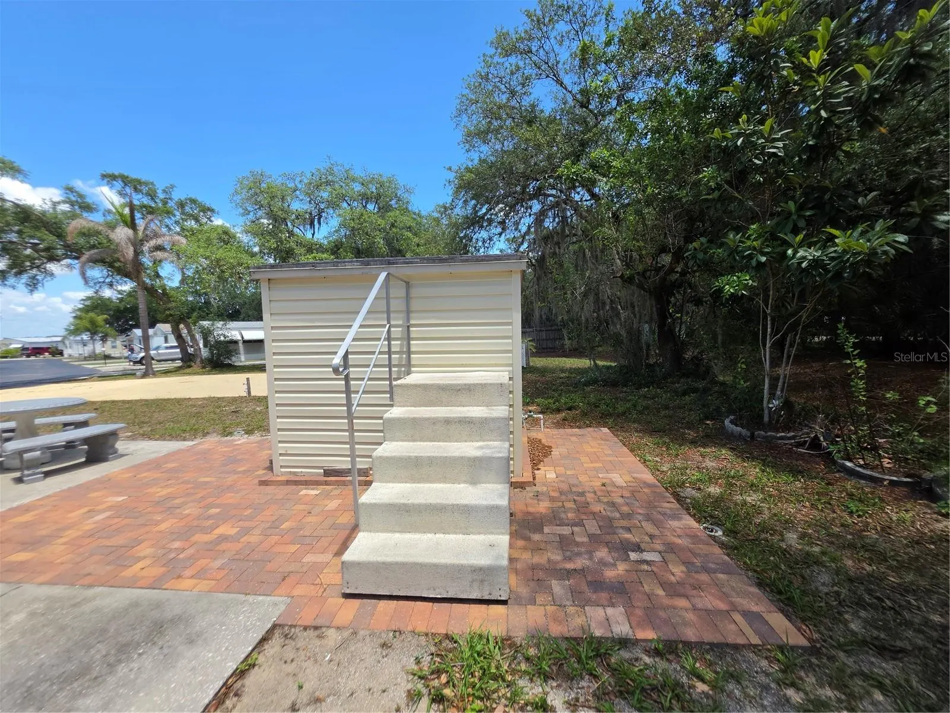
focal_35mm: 13
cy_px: 356
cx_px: 475
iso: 32
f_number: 1.9
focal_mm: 2.2
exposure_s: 1/904
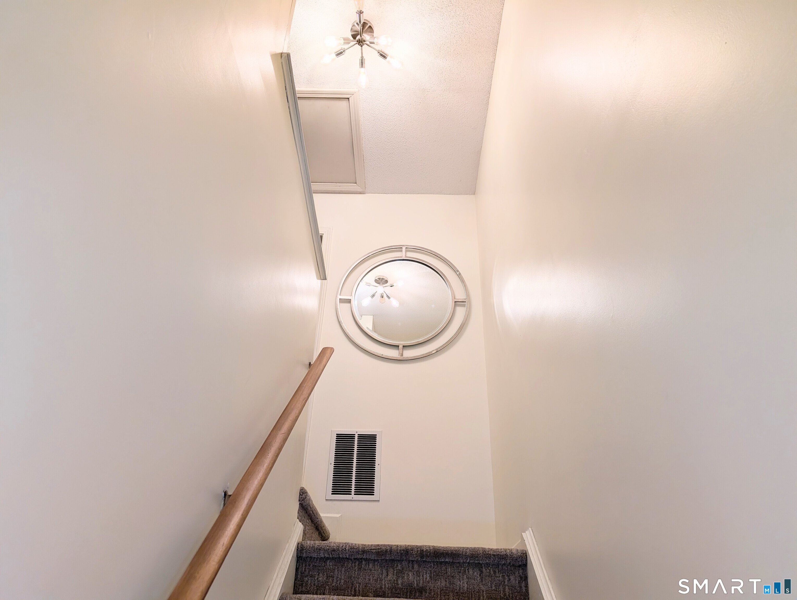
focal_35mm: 24
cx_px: 398
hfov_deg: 71.5
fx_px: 553
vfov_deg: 56.9
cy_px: 300
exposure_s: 1/226
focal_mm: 6.9
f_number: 1.68
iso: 22
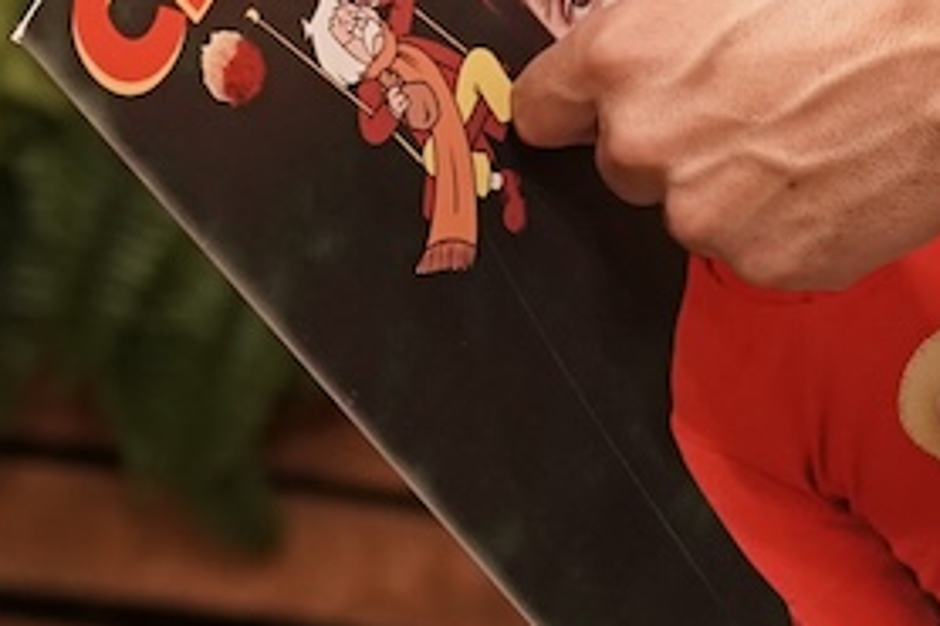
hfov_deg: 5.7
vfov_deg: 3.7
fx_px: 9394
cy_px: -1027
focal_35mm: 360
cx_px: -561
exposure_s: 1/60
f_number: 4
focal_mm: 50
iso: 1000
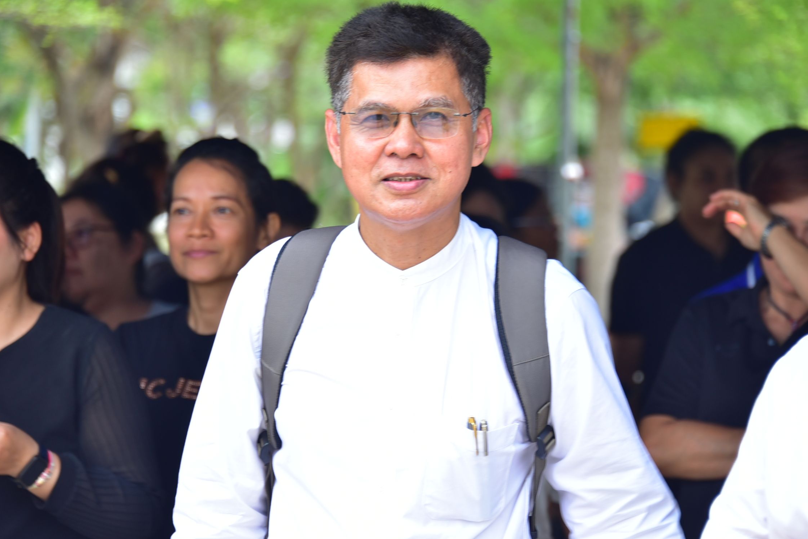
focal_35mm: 190
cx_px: 439
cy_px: 290
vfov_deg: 7.2
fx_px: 4266
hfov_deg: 10.8
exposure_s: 1/125
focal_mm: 170
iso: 400
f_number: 5.6
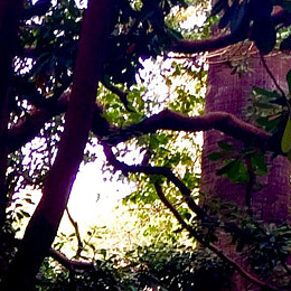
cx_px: -154
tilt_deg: +0.8
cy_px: 451
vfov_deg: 10.6
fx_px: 1503
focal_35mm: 158
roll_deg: -4.3
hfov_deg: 10.6
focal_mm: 4.15
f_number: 2.2
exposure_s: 1/50
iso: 32
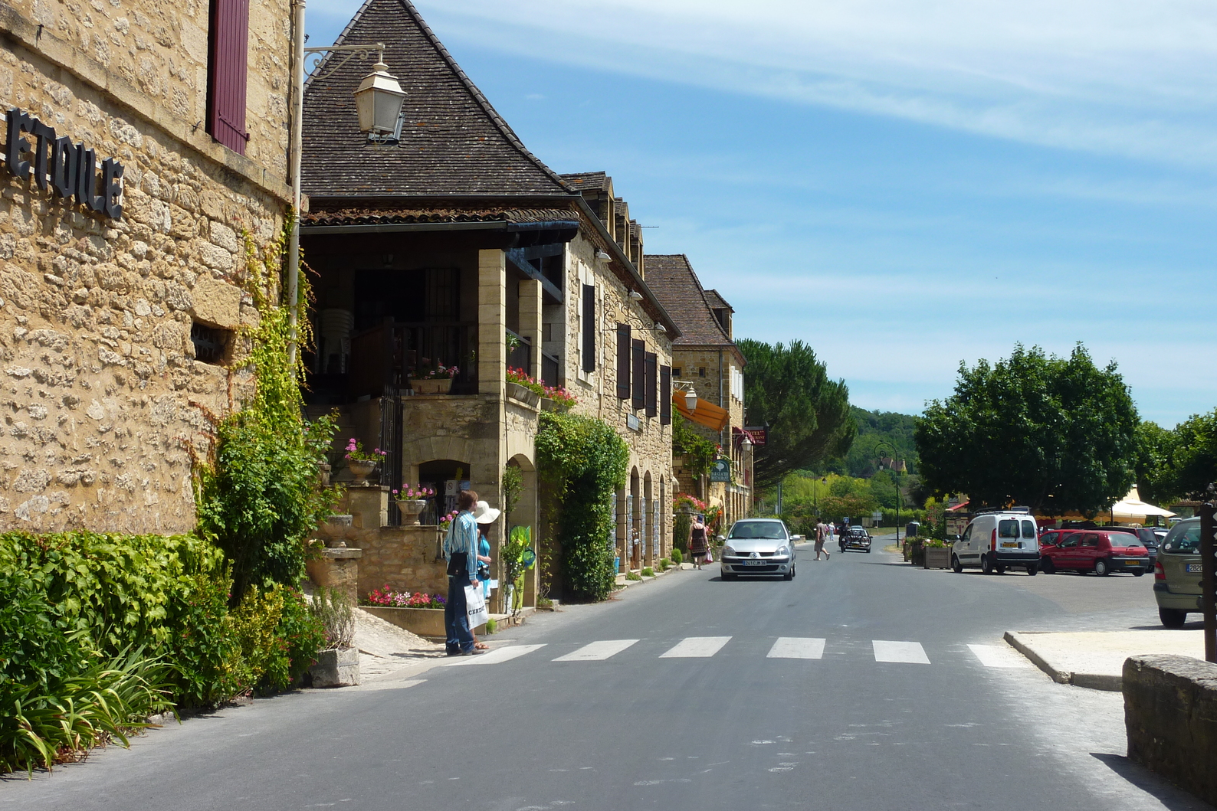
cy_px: 379
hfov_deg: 44.5
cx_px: 612
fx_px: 1487
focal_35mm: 44
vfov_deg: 30.5
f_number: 5
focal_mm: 6.9
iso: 80
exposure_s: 1/500
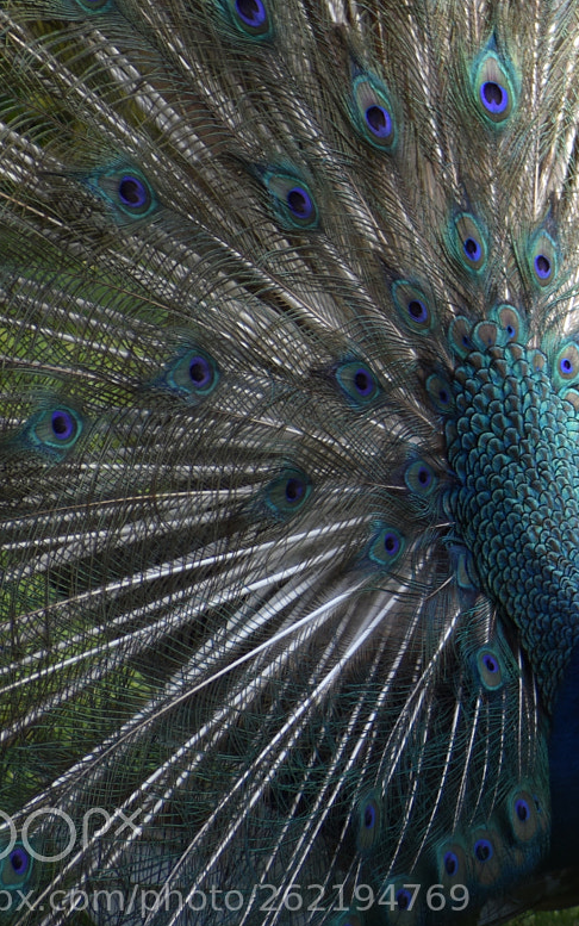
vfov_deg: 2.2
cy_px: 356
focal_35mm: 944
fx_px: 23820
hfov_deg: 1.4
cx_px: 799
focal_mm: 300
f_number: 6.3
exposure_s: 1/250
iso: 100
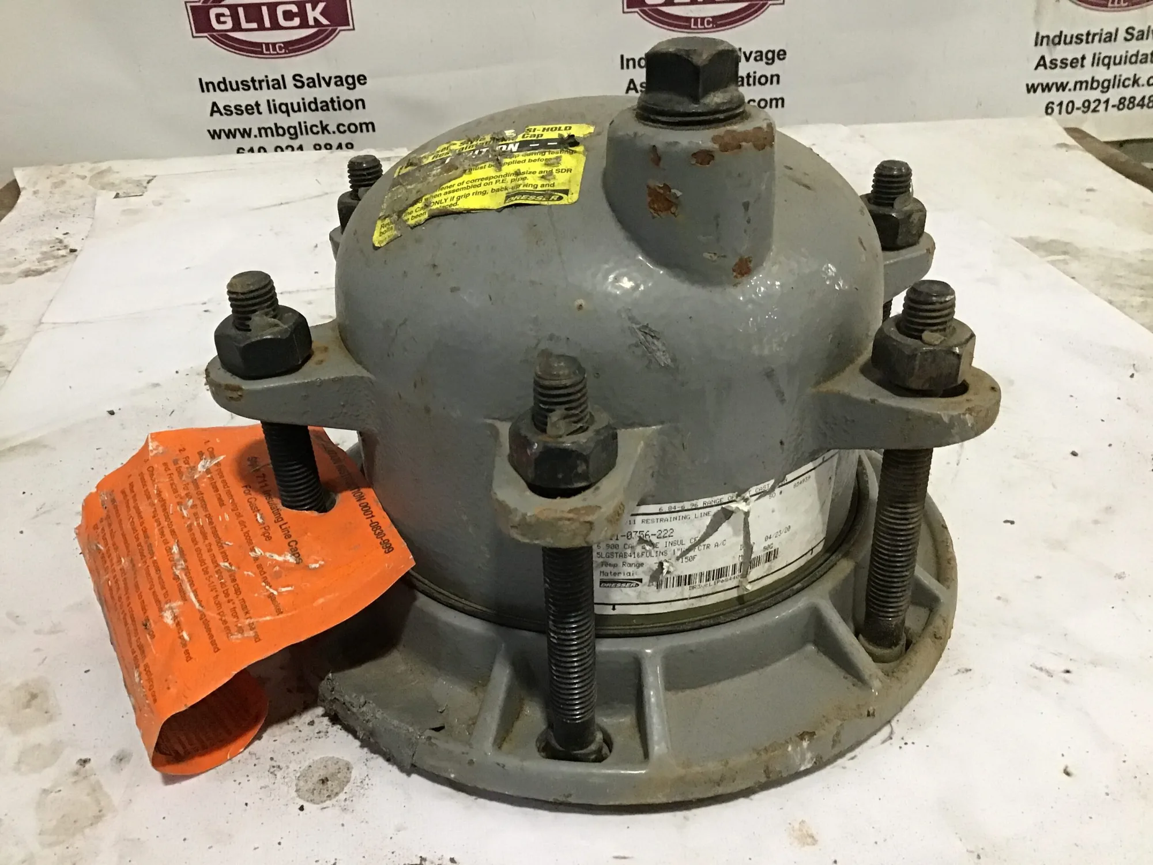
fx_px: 1033
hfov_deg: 58.4
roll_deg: +1.2
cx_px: 576
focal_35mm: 31
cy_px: 432
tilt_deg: -32.3
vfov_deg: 45.4
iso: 160
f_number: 2.4
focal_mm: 3.3
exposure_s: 1/30
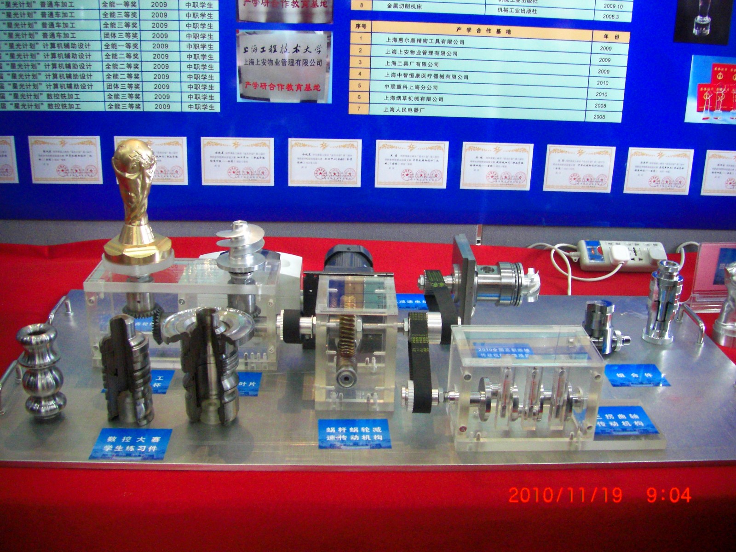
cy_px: 276
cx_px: 368
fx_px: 808
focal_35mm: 38
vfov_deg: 37.7
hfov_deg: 49.0
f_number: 3.4
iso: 400
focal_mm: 6.3
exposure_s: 1/20
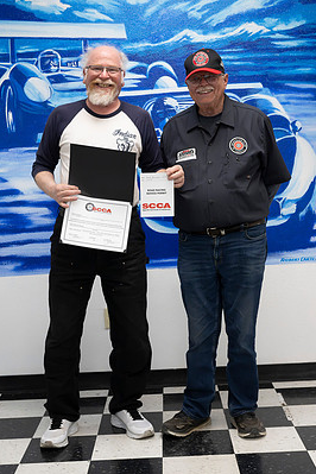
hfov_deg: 25.5
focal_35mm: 53
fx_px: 698
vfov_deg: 37.5
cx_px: 152
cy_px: 233
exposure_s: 1/250
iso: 8000
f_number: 7.1
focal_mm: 47
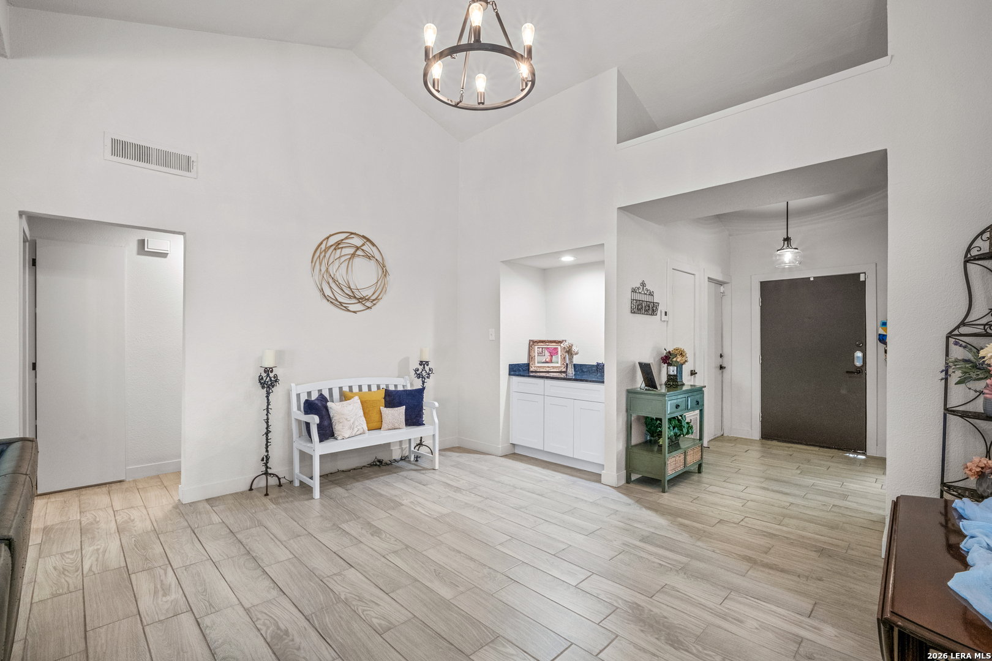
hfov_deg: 104.3
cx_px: 496
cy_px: 330
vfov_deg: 81.2
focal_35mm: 14
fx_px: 386
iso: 500
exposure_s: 1/6
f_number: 7.1
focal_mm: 9
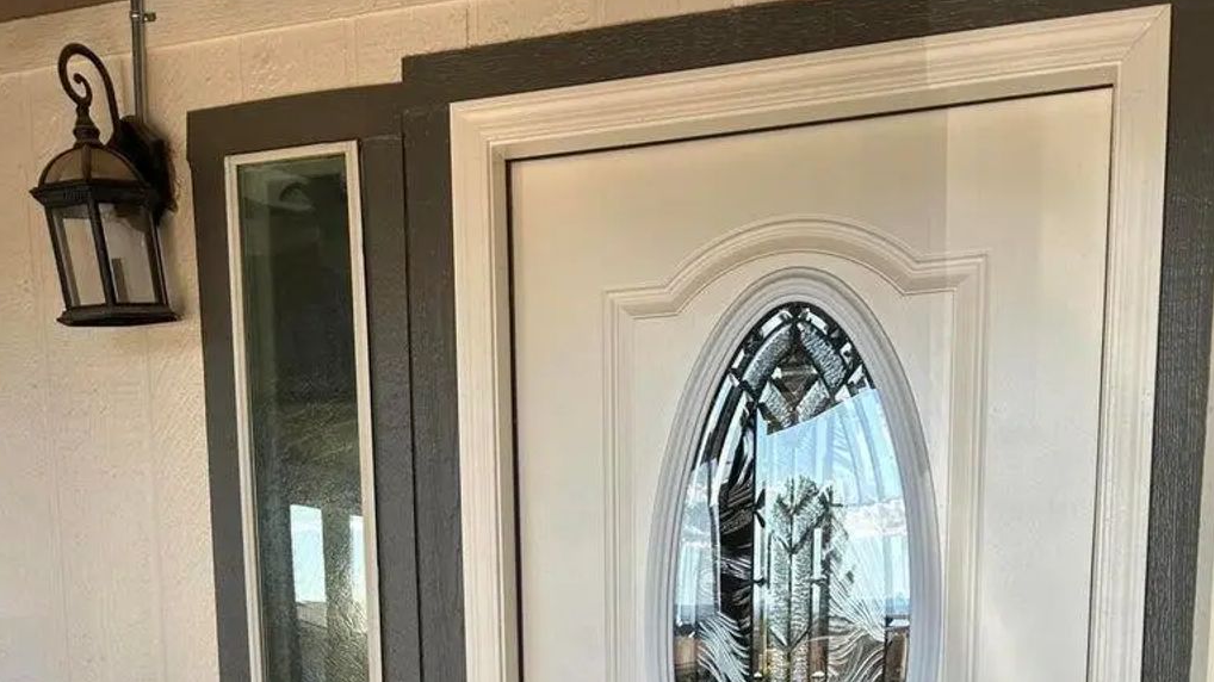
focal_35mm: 38
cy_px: 784
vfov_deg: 27.9
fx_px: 1223
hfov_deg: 52.8
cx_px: 607
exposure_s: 1/227
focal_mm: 5.7
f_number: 1.5
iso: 40
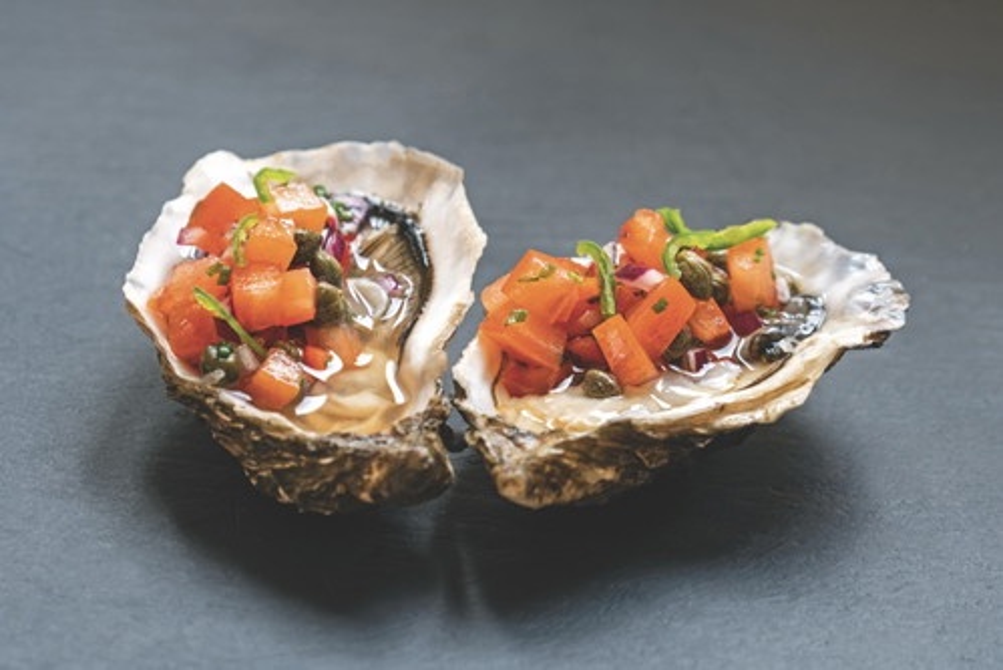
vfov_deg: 6.1
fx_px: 6312
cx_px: 502
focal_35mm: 226
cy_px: 335
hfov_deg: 9.1
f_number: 5
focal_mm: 151
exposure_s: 1/6
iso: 100
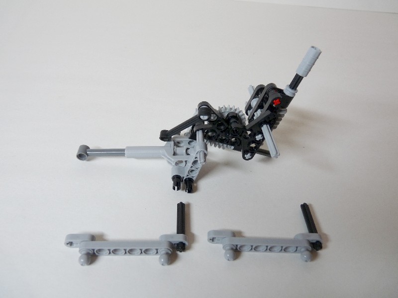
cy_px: 149
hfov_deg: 65.3
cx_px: 199
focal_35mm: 27
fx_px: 310
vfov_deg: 51.4
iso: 100
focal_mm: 4.8
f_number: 2.8
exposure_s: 1/15
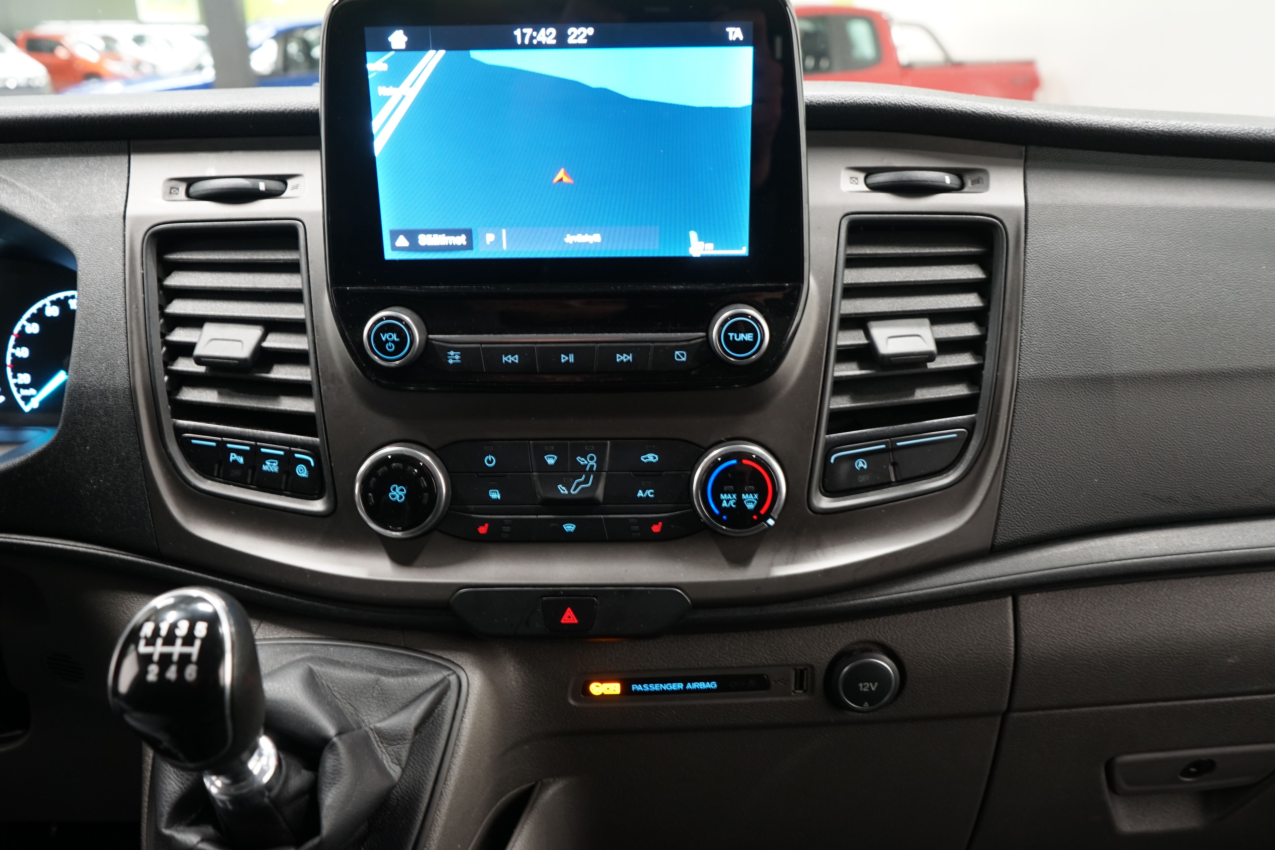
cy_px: 425
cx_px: 638
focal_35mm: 28
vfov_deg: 46.4
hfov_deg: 65.5
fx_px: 992
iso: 800
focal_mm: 28
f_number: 5.6
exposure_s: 1/3
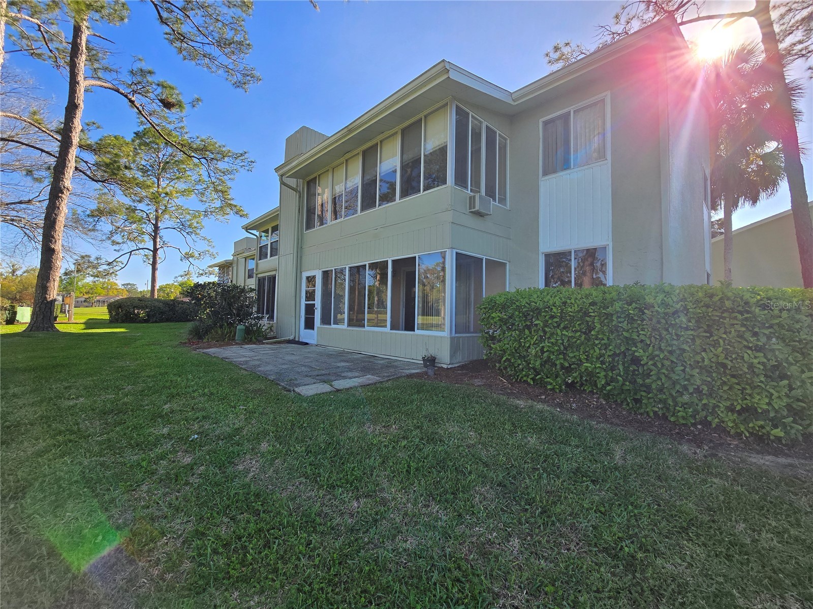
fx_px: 305
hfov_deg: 106.2
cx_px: 406
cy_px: 304
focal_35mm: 13
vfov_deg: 89.9
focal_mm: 2.2
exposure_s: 1/1212
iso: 50
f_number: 2.2
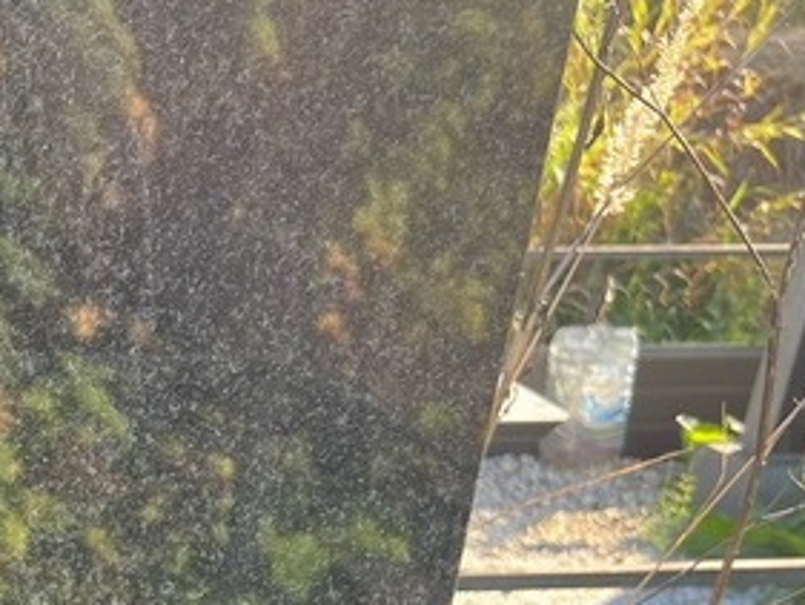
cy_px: 731
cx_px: -264
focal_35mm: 74
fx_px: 1722
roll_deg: -0.8
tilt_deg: -26.2
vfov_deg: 18.8
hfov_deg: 23.1
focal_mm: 5.7
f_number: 1.5
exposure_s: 1/374
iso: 50
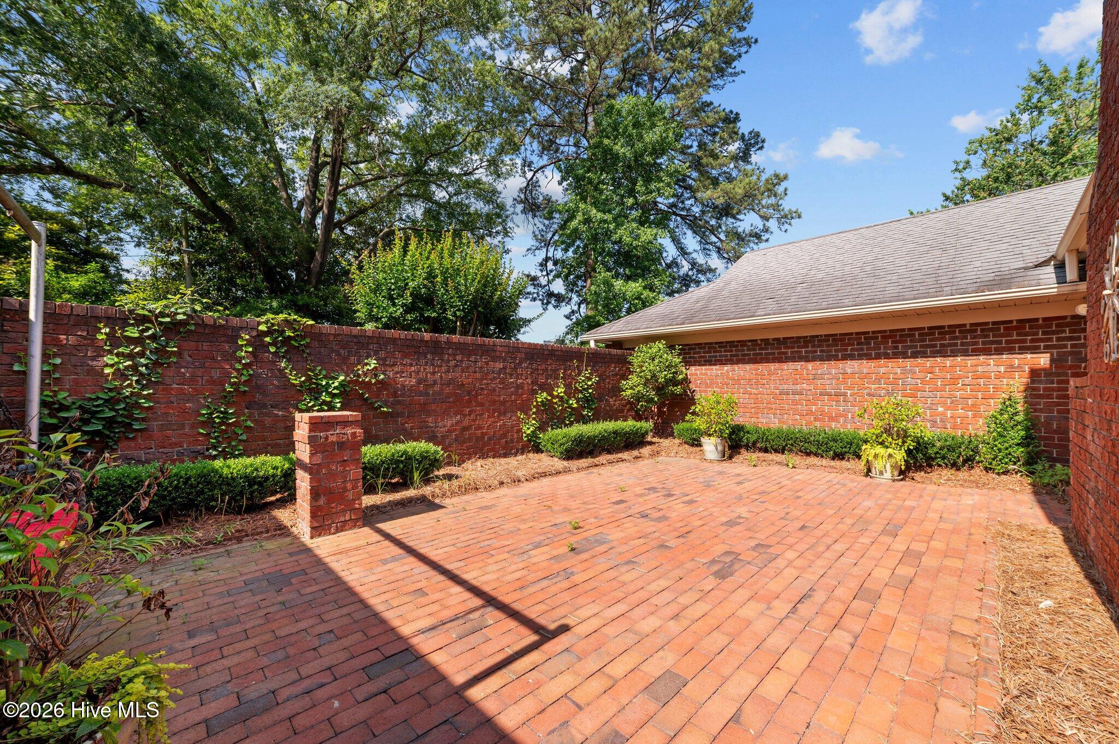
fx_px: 435
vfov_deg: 81.1
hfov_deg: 104.3
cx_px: 560
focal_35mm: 14
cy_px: 372
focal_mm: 14
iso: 250
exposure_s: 1/100
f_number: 8
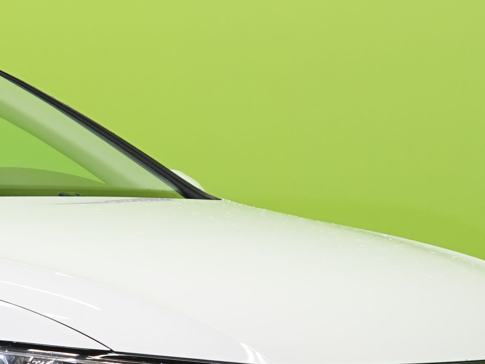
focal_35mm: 169
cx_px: -127
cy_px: 271
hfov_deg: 11.4
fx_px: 2368
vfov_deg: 8.8
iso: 400
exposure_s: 1/25
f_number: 5.6
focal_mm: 39
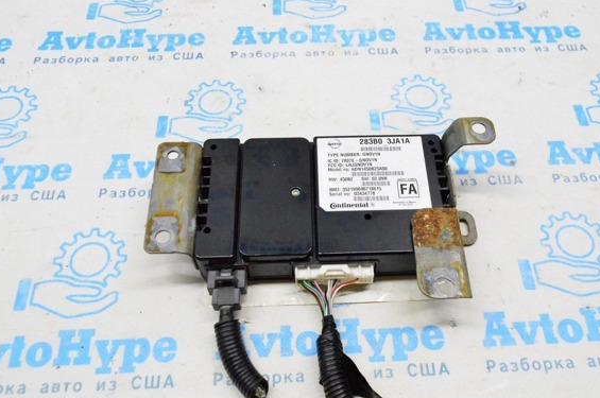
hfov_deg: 55.8
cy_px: 224
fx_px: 566
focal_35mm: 34
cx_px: 314
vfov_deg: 38.7
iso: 6400
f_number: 8
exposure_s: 1/250
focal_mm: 20
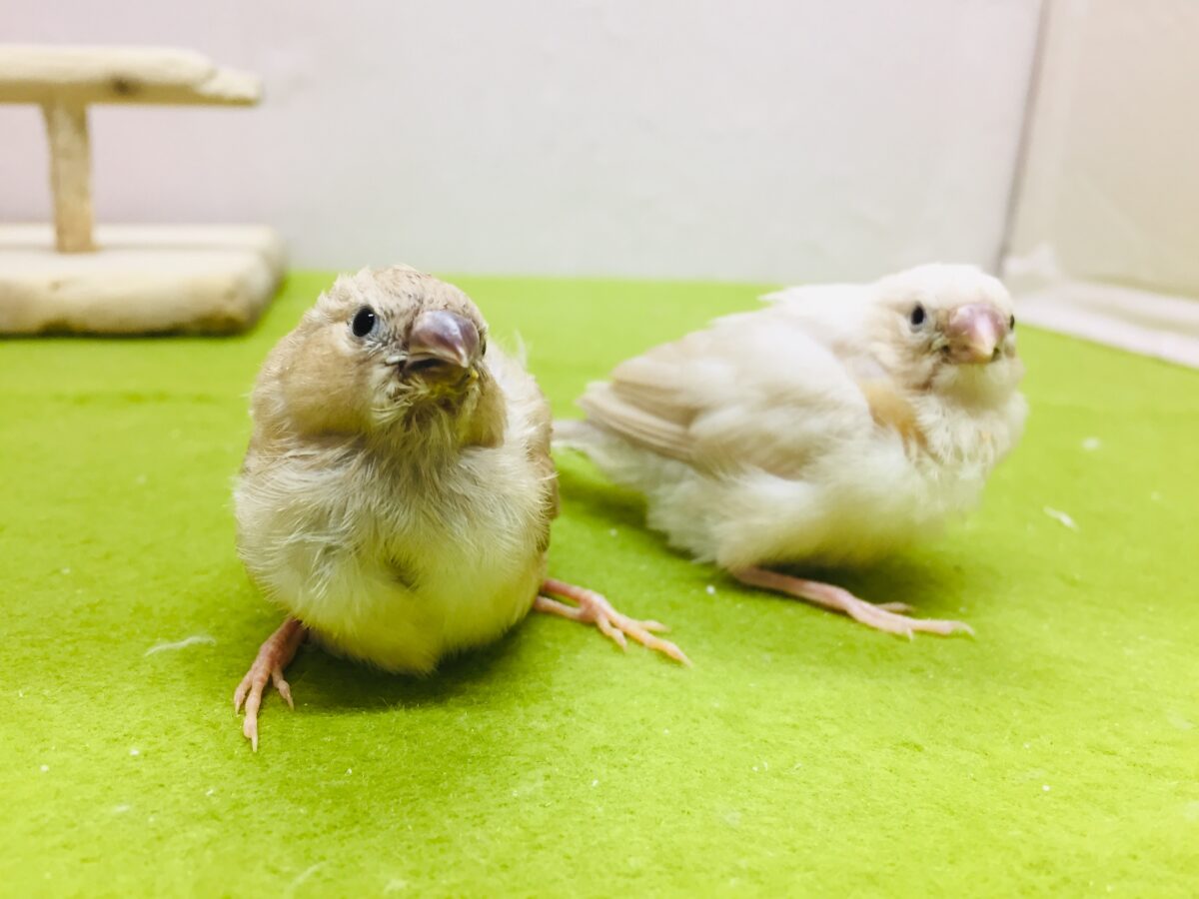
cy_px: 450
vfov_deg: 48.2
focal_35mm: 29
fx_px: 1004
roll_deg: -2.7
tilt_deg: -14.5
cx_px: 600
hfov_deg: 61.7
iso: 64
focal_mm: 4.15
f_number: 2.2
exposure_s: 1/30
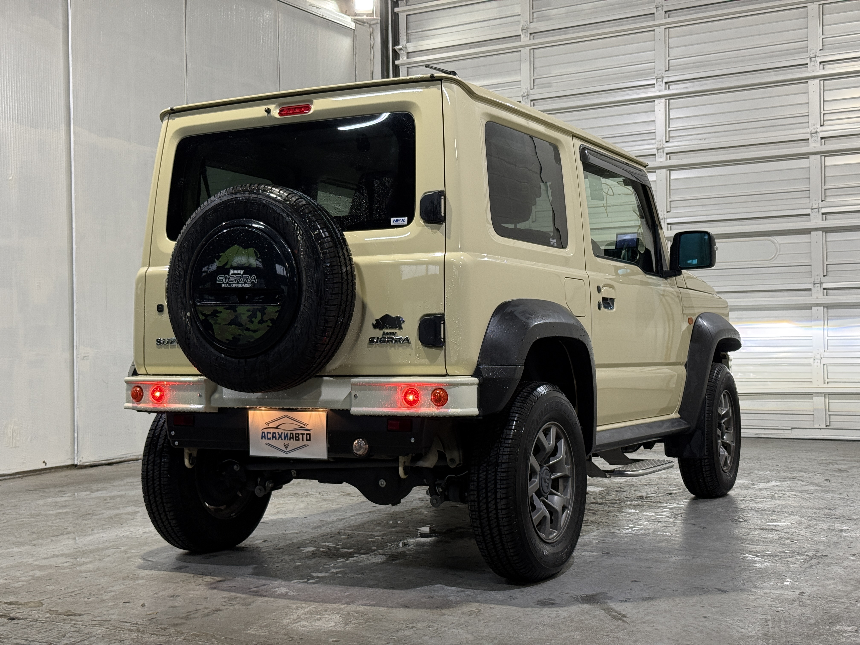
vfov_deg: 30.3
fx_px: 1193
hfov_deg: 39.7
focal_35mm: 48
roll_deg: +1.0
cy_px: 322
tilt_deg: +0.7
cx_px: 430
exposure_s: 1/60
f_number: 1.78
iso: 125
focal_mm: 6.76
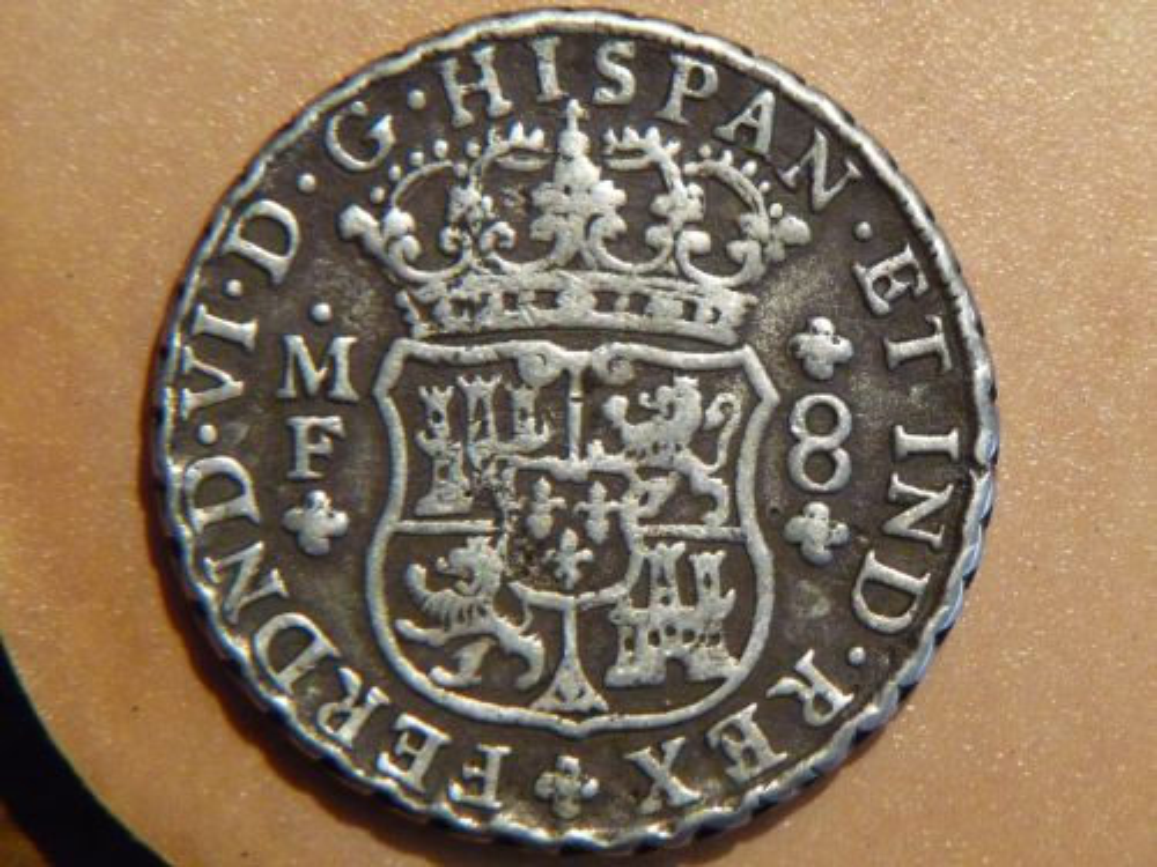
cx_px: 578
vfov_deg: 10.1
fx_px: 4913
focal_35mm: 147
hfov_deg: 13.4
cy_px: 434
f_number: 4.8
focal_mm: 25.2
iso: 800
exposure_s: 1/30
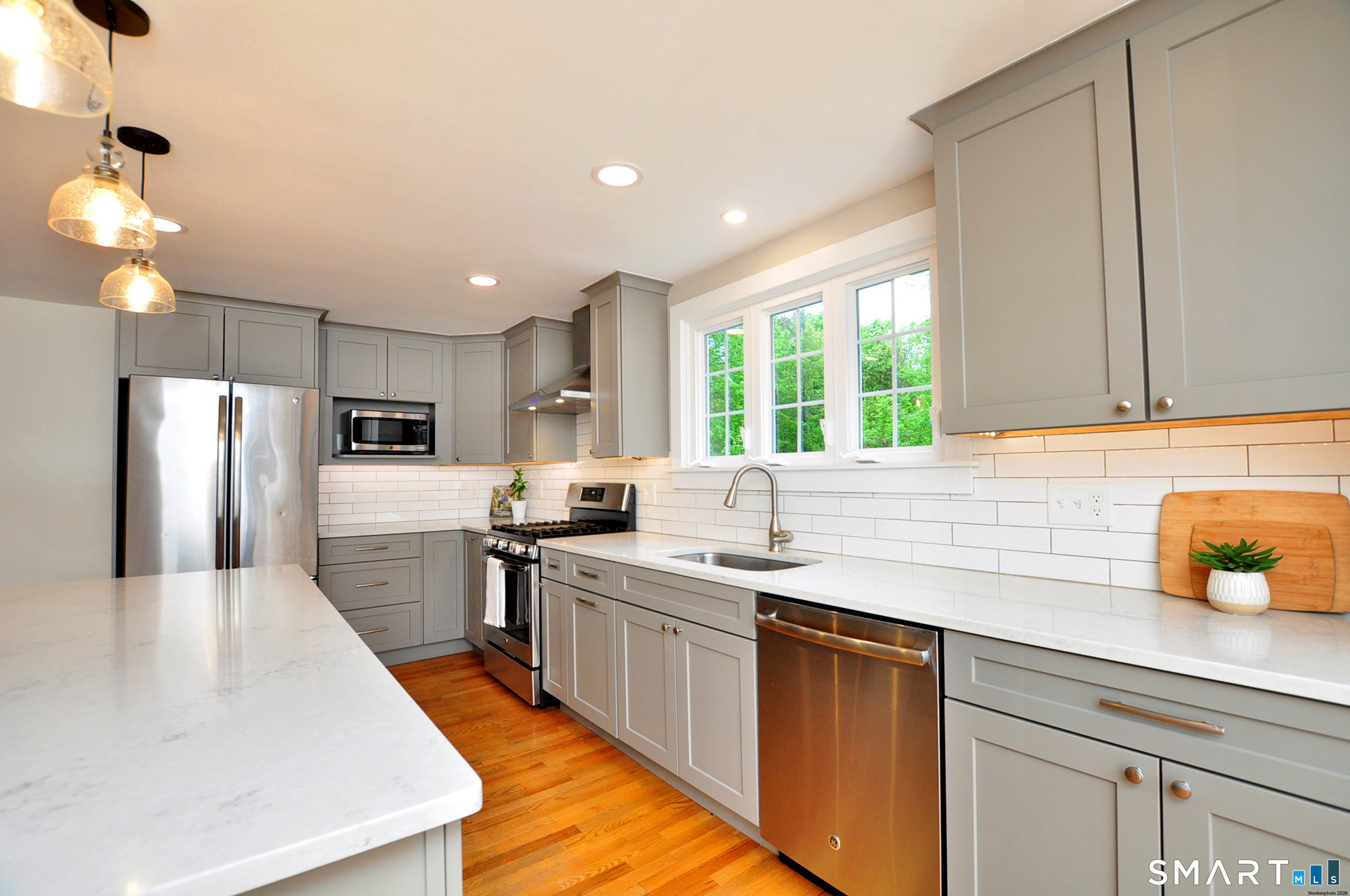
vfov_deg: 77.2
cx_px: 675
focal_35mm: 15
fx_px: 562
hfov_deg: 100.5
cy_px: 448
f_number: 5.6
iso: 640
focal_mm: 10
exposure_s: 1/100
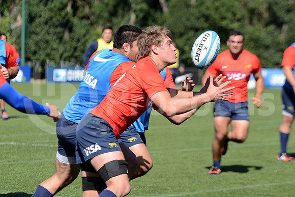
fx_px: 1393
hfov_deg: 12.1
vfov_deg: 8.1
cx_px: 148
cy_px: 98
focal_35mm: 170
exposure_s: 1/1600
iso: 400
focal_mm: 170
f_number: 4
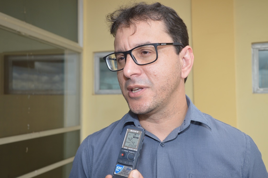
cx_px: 134
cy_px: 89
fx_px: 290
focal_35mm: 39
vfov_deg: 34.2
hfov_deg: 49.6
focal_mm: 26
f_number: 5.6
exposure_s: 1/125
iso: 220
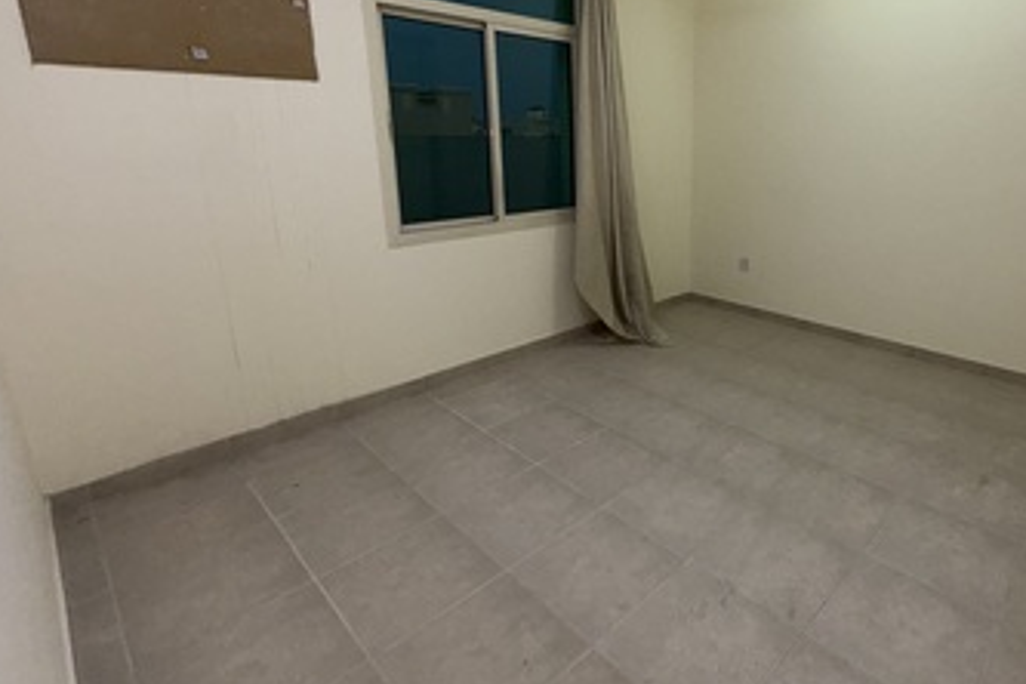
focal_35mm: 20
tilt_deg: -13.1
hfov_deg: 81.2
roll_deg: -0.8
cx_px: 682
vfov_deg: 61.2
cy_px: 263
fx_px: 570
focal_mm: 2.22
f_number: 2.2
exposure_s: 1/50
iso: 80
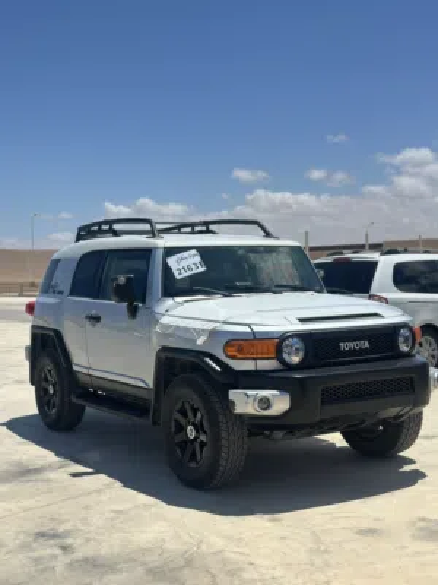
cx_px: 219
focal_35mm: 48
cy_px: 292
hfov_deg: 30.3
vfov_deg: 39.7
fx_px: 810
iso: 100
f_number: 1.78
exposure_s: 1/7092
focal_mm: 6.86
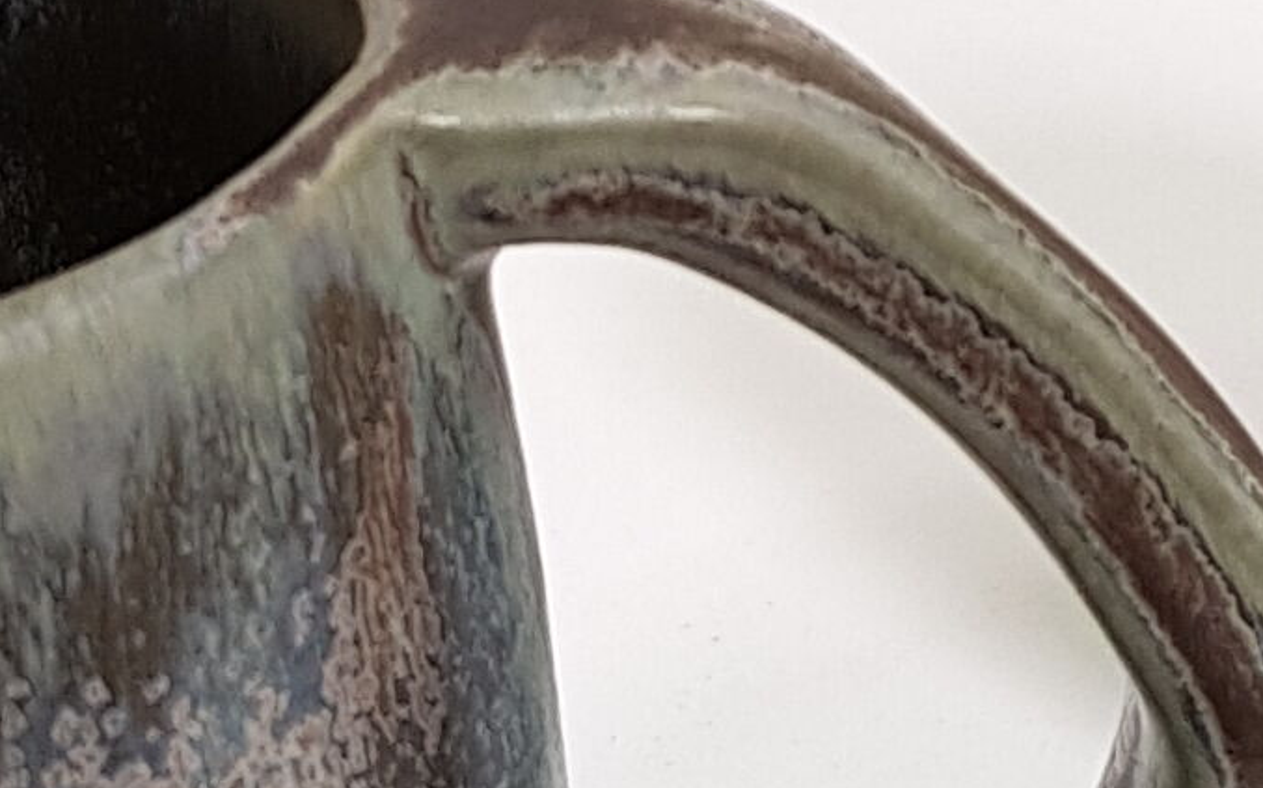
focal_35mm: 164
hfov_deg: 12.7
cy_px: -486
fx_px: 5642
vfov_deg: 7.8
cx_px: 1054
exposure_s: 1/50
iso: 50
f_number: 1.7
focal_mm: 4.2
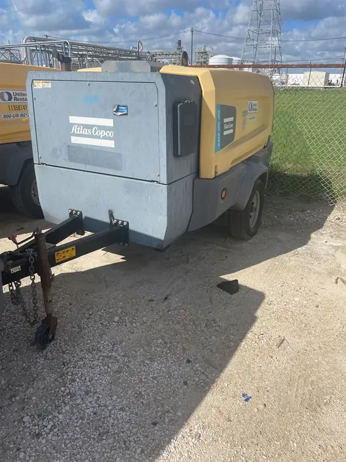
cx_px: 173
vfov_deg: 67.3
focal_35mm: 26
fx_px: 346
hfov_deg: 53.1
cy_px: 231
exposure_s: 1/5556
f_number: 1.6
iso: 50
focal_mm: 4.2
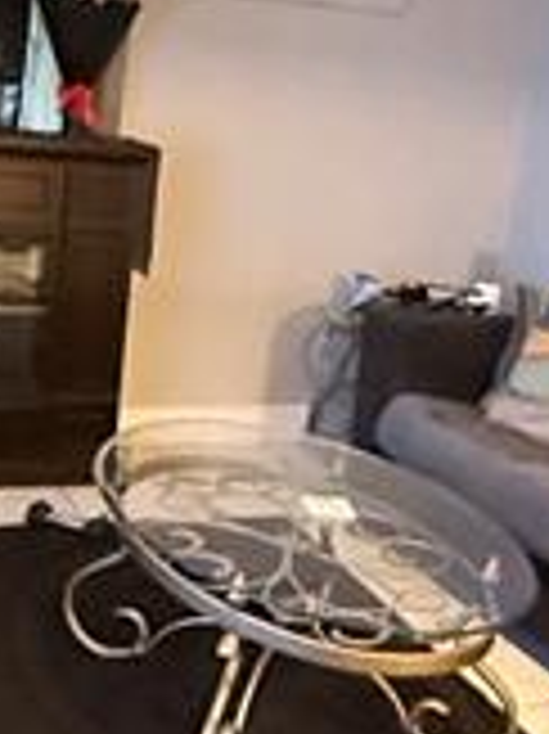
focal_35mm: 66
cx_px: 252
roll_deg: -7.0
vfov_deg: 29.4
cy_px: 414
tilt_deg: -15.1
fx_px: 1397
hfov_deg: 22.2
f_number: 2.2
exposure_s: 1/30
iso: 1600
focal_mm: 2.22
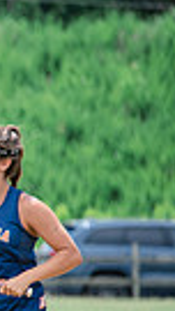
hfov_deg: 1.3
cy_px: 333
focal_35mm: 900
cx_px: -486
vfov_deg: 2.4
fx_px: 7420
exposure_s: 1/1250
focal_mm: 200
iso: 250
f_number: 4.5
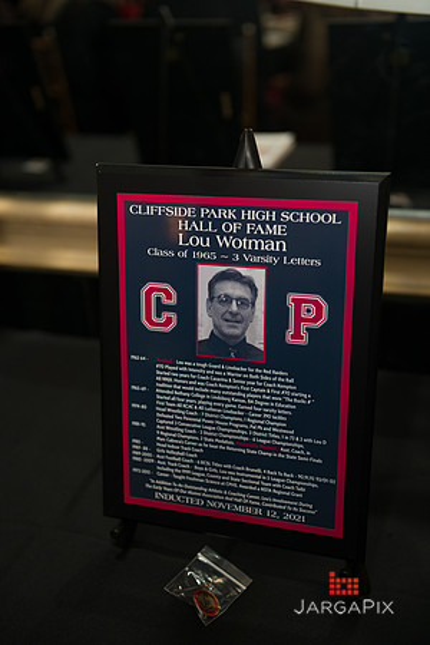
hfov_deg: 28.1
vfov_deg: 41.1
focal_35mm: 48
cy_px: 322
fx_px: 860
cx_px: 215
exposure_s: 1/200
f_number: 3.2
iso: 400
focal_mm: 48
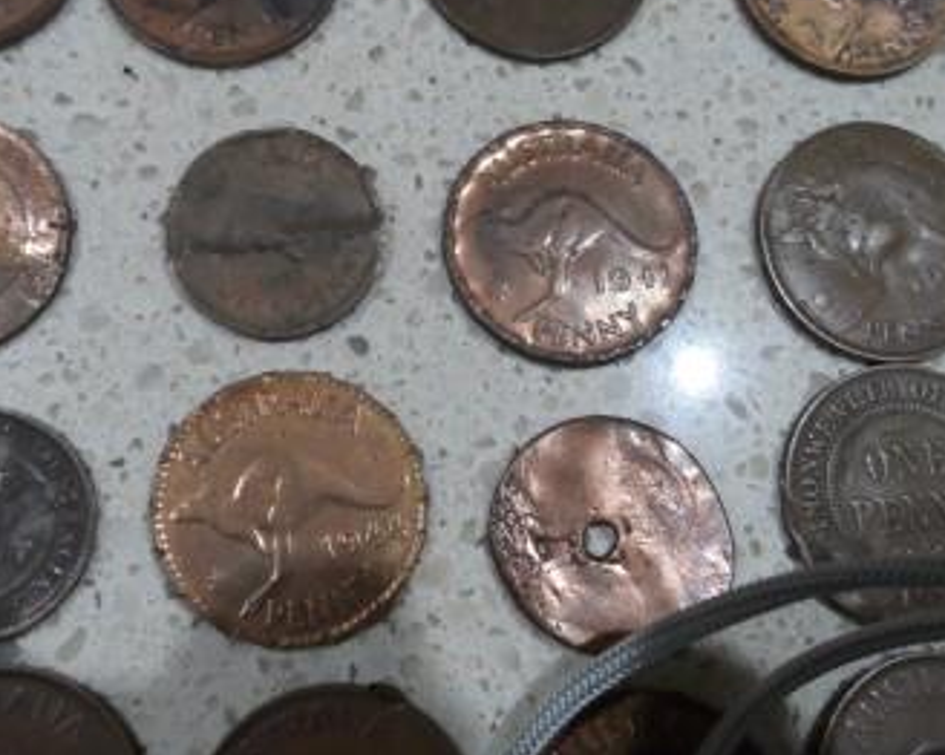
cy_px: 392
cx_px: 400
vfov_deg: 45.7
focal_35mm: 32
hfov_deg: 55.5
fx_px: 894
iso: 400
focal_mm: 4
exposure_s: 1/30
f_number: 3.2
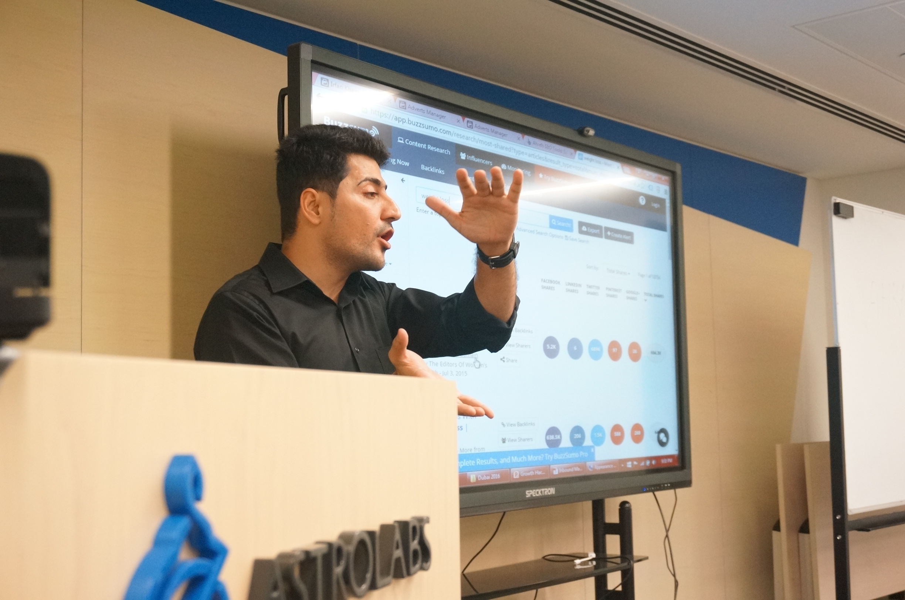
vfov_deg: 28.0
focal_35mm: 48
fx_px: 1205
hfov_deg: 41.2
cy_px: 300
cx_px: 452
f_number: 5
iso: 3200
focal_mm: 32
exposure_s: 1/80
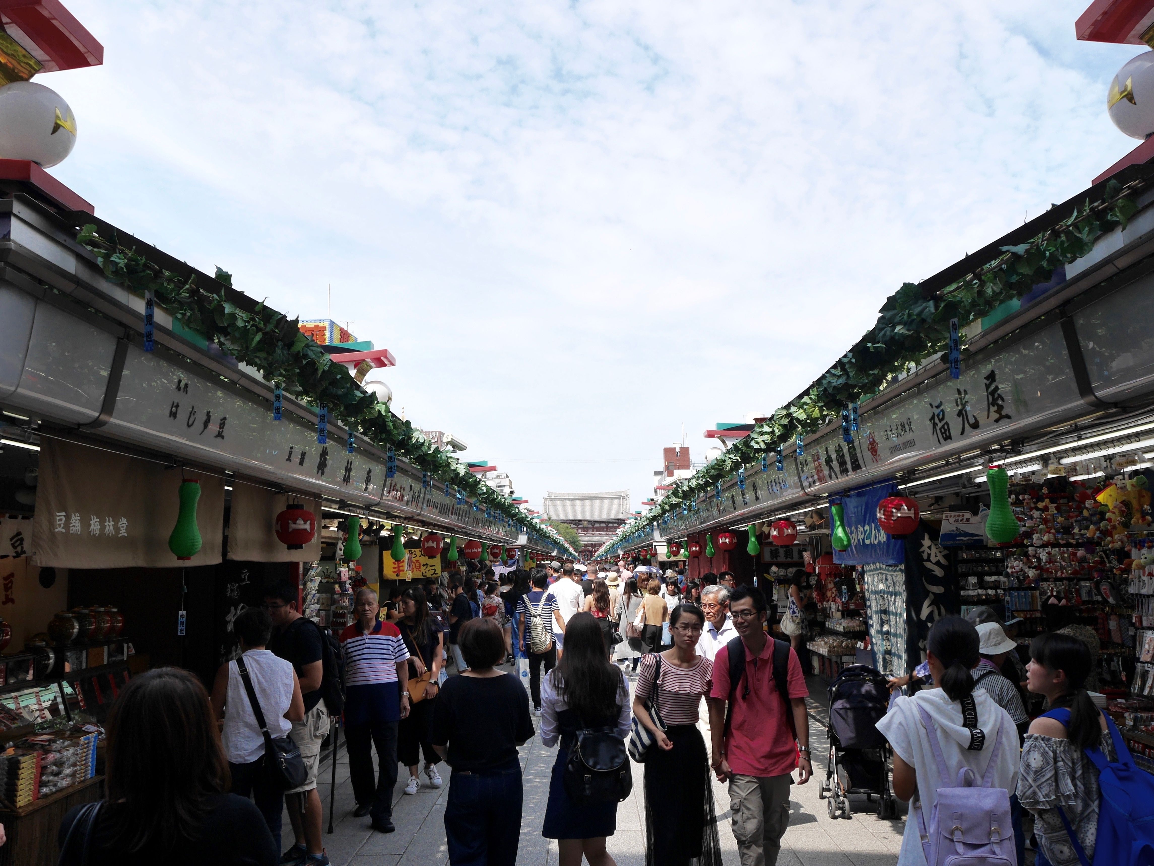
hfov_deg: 59.9
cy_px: 433
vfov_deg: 46.8
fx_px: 1001
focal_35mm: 30
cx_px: 577
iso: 200
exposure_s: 1/400
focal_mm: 15
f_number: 8
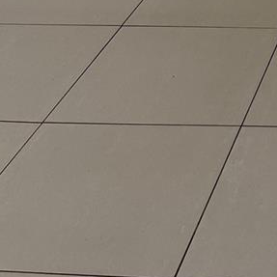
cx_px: 427
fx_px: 869
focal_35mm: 96
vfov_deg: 14.8
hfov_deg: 16.4
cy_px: -281
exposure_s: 1/60
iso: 64
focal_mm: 5.1
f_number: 1.6
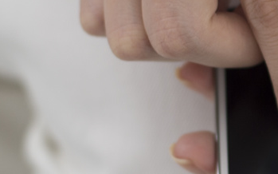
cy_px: 55
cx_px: 313
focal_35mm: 247
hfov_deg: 8.4
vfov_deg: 5.3
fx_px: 1871
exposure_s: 1/180
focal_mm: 50
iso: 400
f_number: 3.3
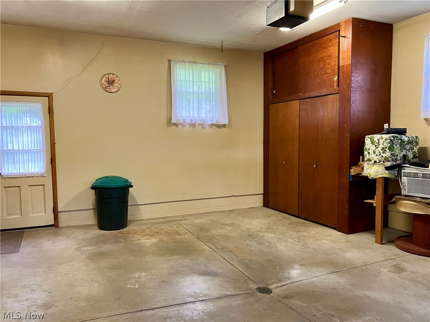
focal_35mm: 28
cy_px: 161
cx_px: 215
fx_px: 348
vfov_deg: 49.7
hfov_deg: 63.4
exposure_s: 1/60
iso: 200
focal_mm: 3.99
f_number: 1.8
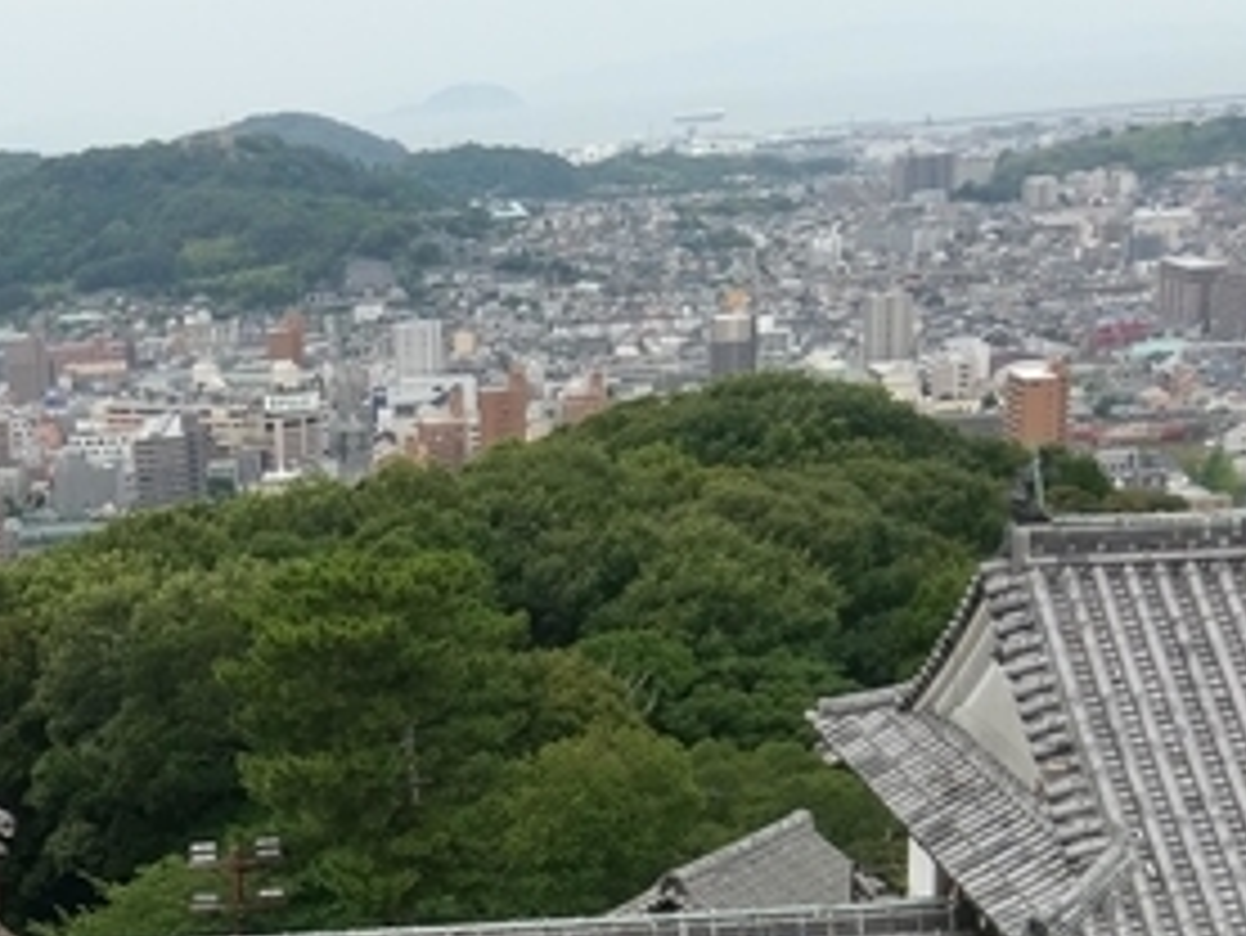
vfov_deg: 18.9
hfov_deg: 24.8
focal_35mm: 75
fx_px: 2701
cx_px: 18
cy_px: 1030
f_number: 1.8
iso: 100
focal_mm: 4.58
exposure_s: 1/1959
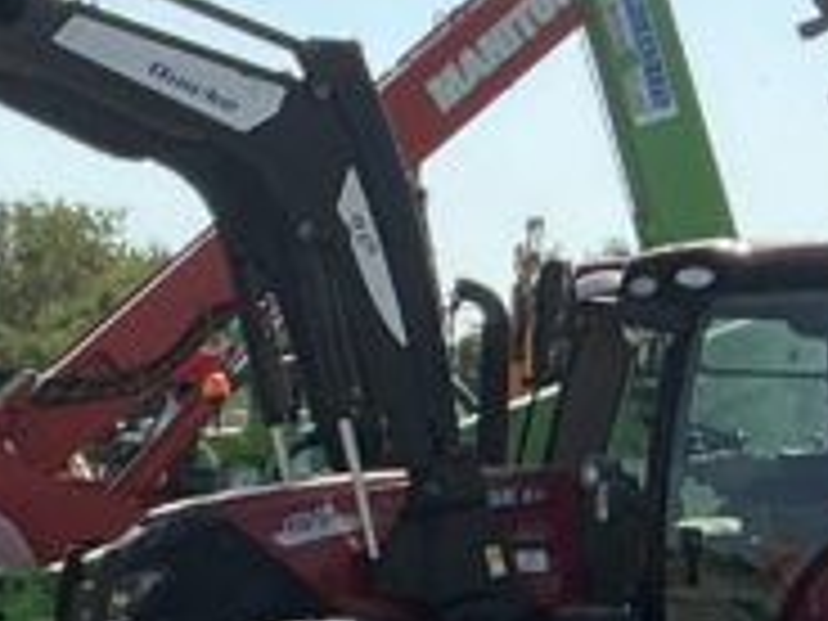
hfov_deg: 11.3
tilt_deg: -3.2
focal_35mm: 156
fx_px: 3731
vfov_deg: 9.4
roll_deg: -1.3
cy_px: 783
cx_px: -904
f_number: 1.8
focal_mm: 3
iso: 25
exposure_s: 1/1984
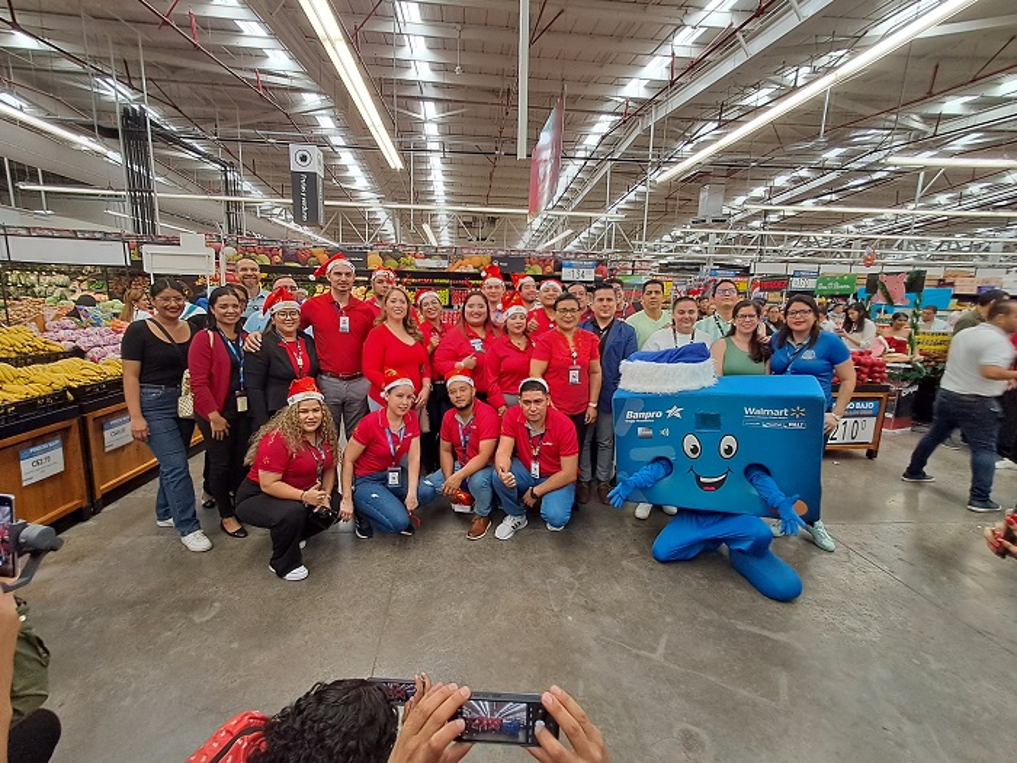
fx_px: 470
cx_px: 508
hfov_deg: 94.5
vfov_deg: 78.1
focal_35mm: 16
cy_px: 382
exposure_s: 1/40
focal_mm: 1.64
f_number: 2.2
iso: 80
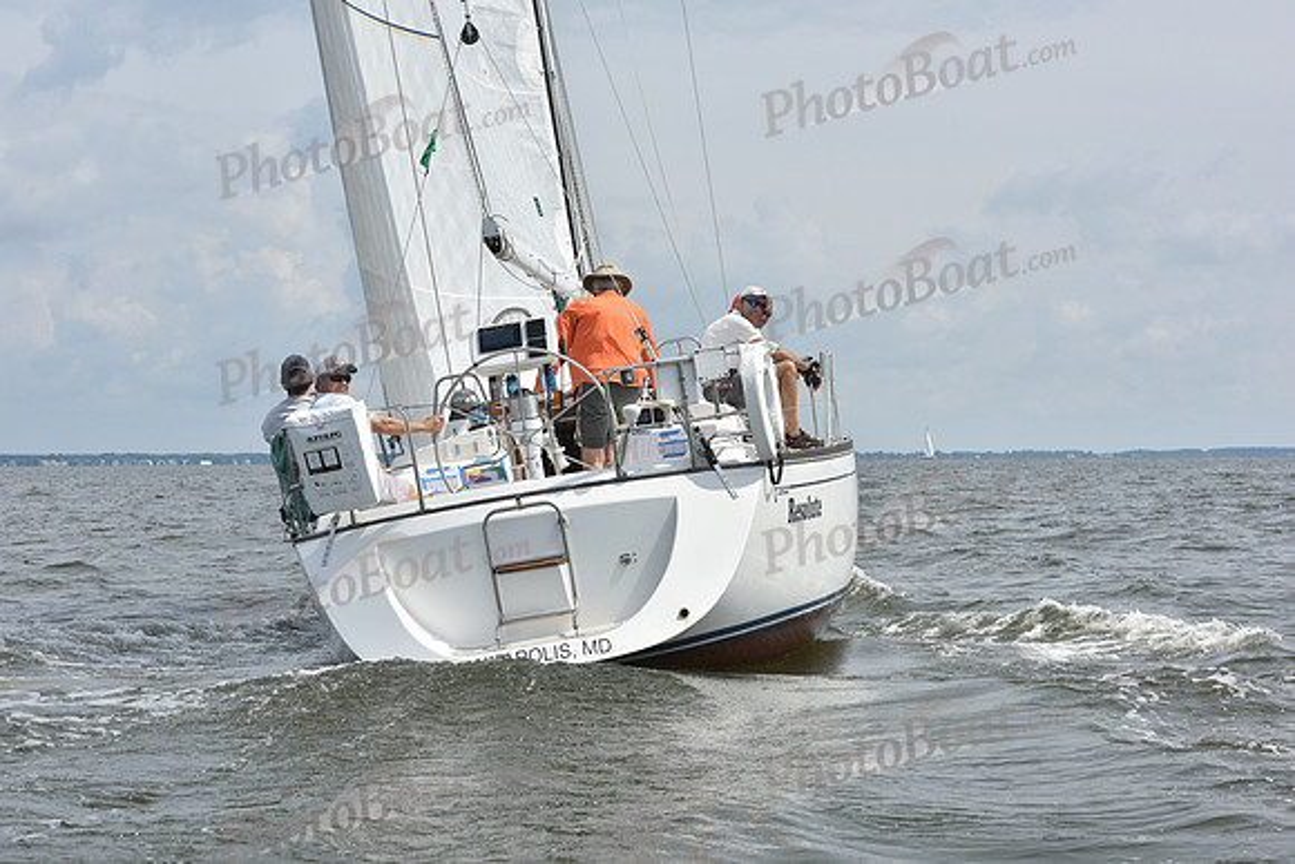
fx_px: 2519
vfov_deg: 19.5
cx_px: 648
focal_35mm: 70
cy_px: 432
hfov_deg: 28.8
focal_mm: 70
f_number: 11
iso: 320
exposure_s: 1/1000
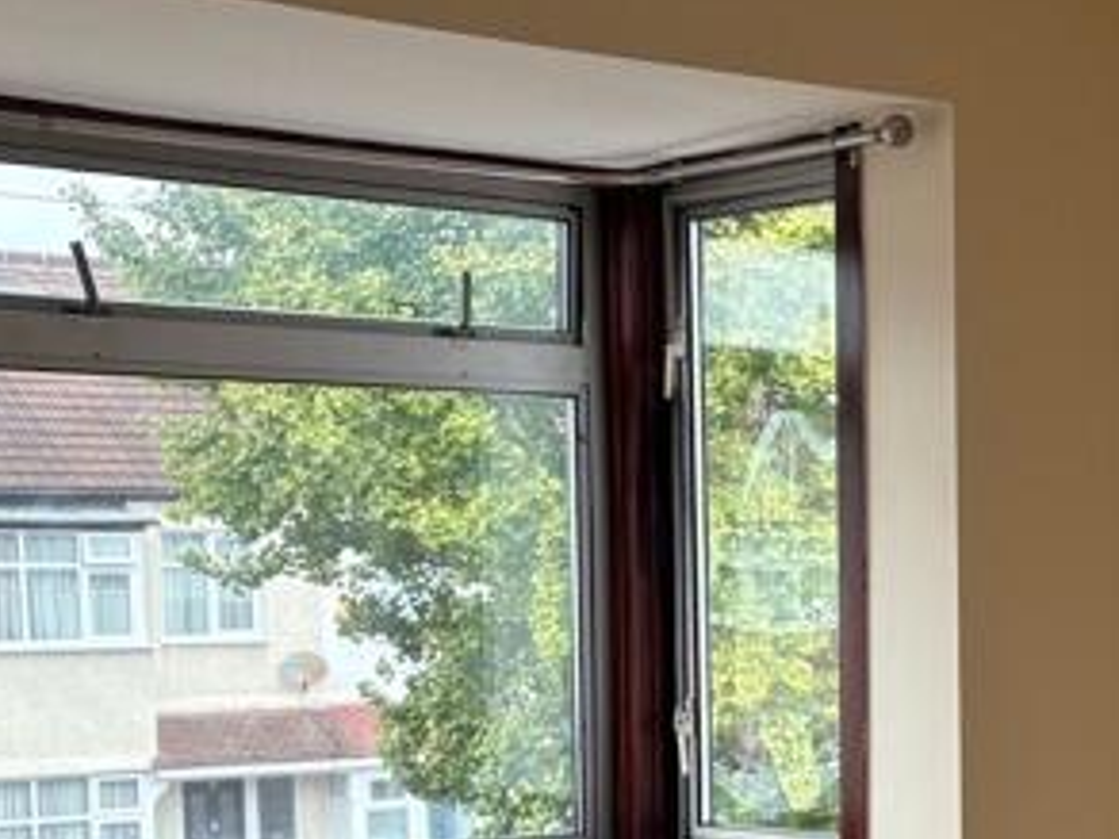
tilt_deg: -7.8
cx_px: 1109
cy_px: 864
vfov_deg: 17.7
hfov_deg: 23.2
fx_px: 2618
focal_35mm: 81
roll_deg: +0.5
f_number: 1.6
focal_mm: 5.96
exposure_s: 1/204
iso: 80
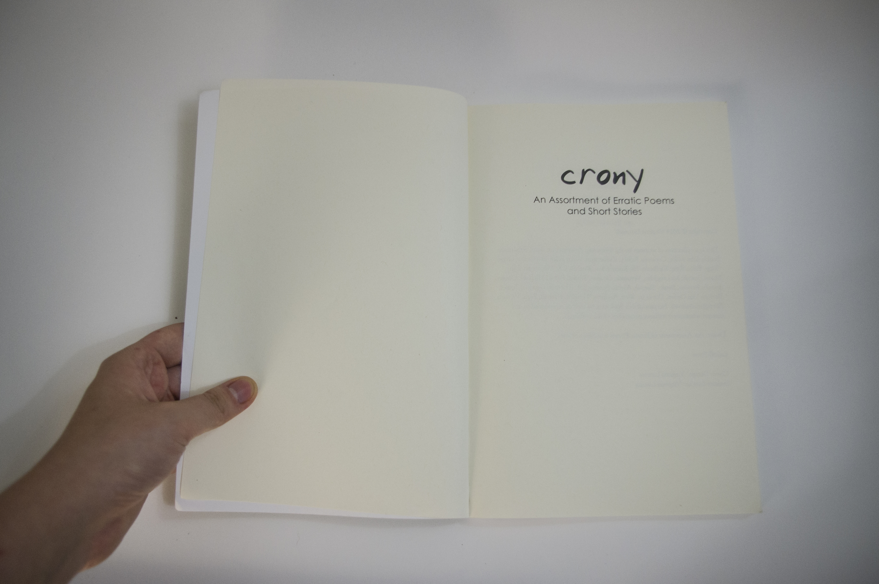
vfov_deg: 43.5
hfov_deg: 62.0
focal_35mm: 30
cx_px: 440
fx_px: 732
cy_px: 292
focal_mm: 20
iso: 400
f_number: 4
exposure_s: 1/50
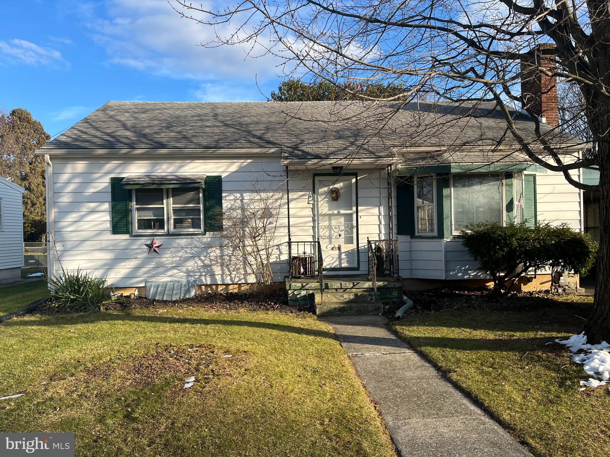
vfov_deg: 53.1
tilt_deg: -1.3
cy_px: 228
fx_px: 458
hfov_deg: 67.3
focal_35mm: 26
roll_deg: +3.0
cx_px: 305
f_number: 1.6
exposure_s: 1/1558
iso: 50
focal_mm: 5.1
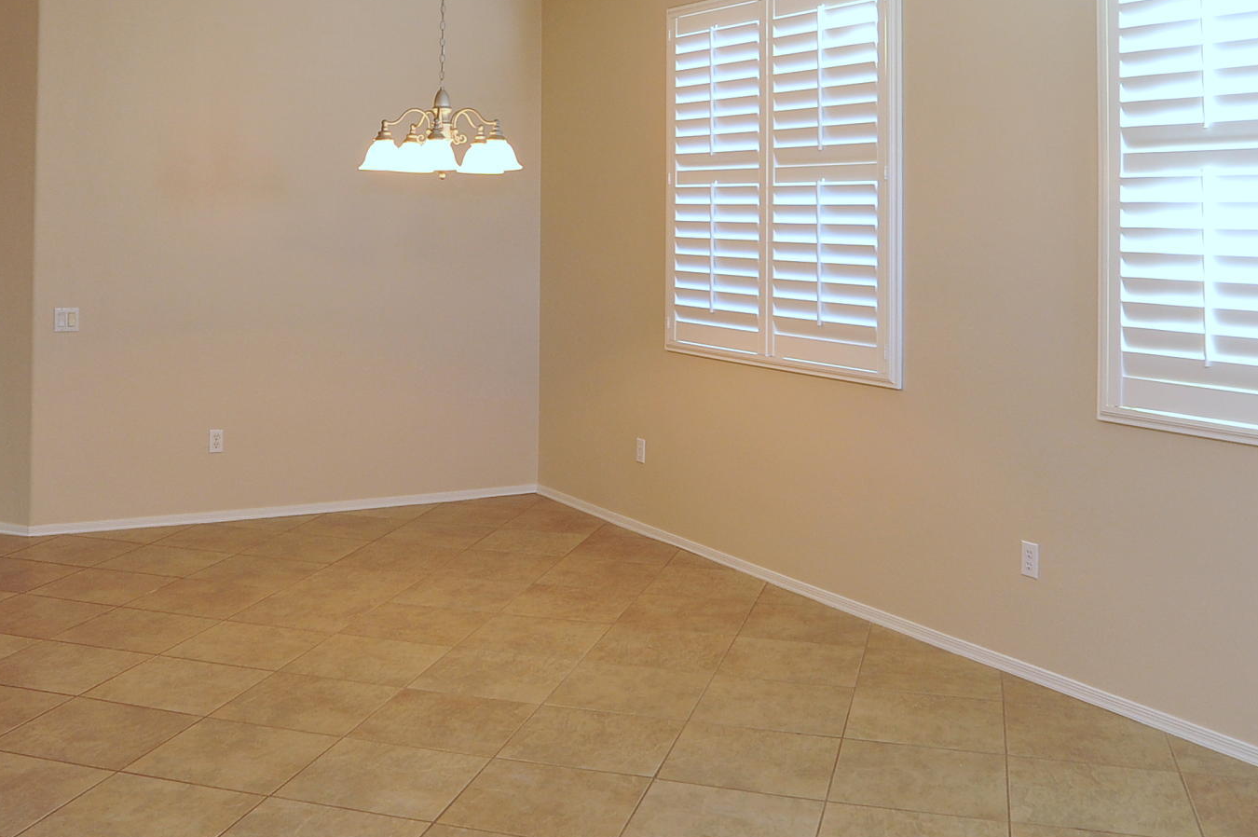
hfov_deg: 48.2
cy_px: 141
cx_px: 508
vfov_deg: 32.2
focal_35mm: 40
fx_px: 1397
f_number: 6.3
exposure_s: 1/30
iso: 1000
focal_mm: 18
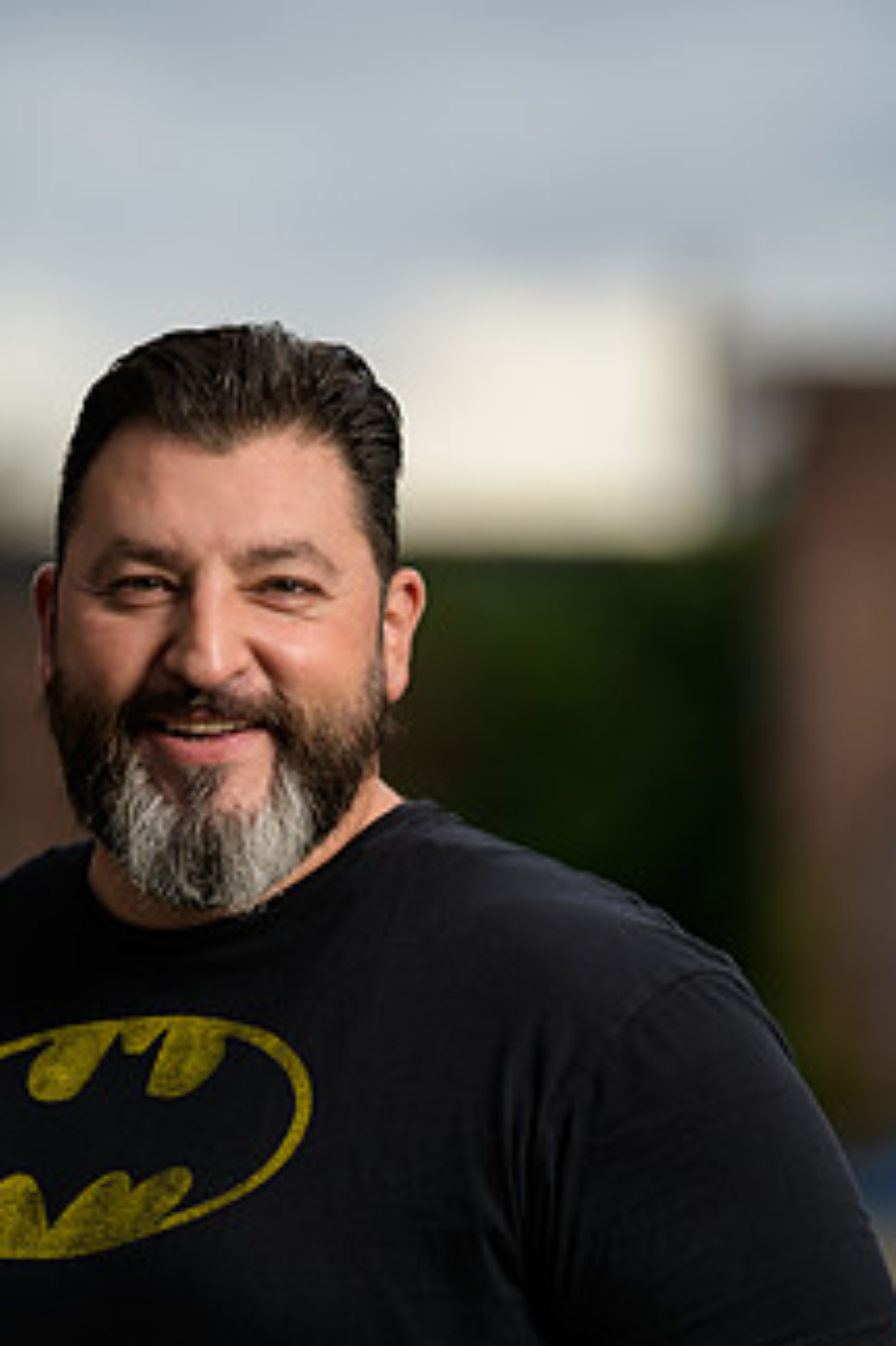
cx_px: 342
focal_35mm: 188
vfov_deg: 10.9
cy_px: 771
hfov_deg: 7.3
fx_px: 7026
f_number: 2
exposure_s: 1/250
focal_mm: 135
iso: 200
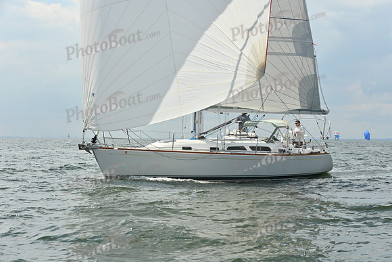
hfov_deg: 28.8
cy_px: 131
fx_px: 762
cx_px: 196
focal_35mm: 70
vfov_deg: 19.5
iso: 320
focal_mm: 70
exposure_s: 1/1600
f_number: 7.1
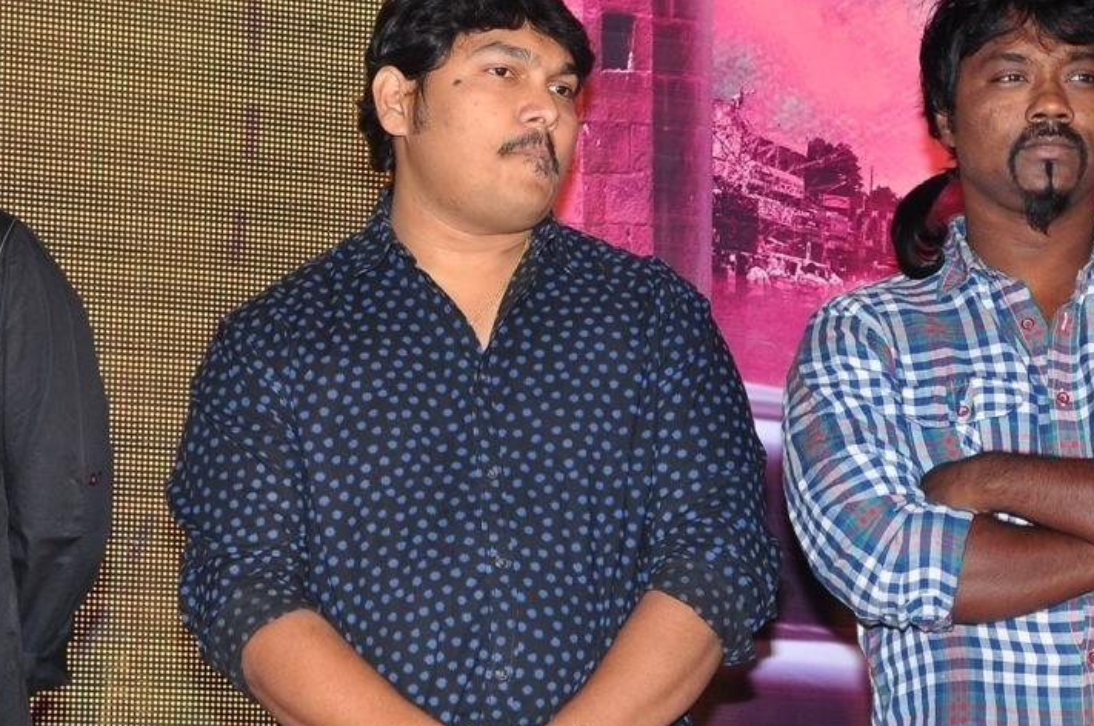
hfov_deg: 13.1
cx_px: 460
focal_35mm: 157
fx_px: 4764
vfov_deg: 8.7
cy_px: 436
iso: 400
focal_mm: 62
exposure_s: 1/125
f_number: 6.3
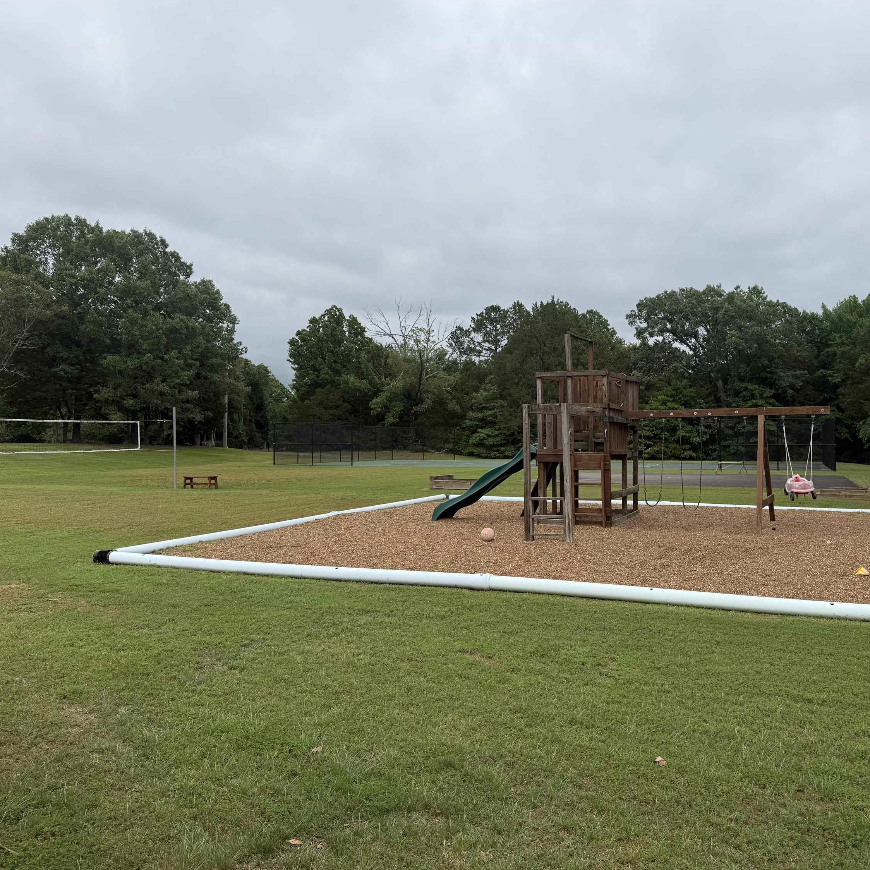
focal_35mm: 29
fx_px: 825
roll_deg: +0.1
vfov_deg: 55.6
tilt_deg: +0.7
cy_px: 428
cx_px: 498
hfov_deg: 55.4
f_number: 1.78
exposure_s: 1/3584
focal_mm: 6.76
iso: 80
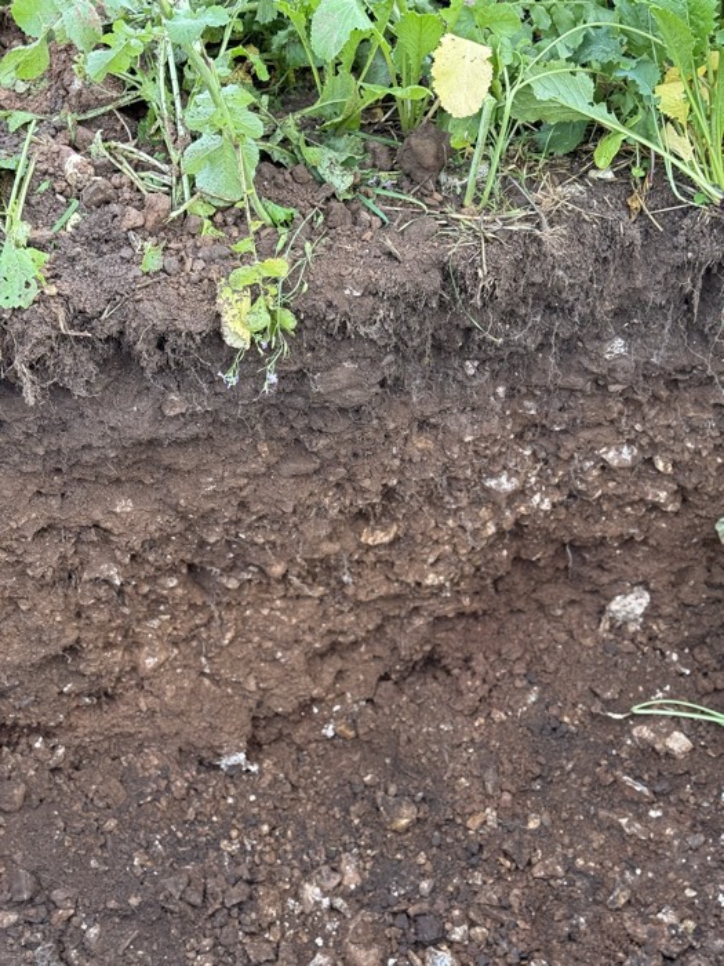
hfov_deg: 30.3
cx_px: 362
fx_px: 1339
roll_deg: -0.9
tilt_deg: -43.5
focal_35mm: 48
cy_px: 483
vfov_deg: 39.7
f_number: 1.78
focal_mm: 6.76
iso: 100
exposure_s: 1/221
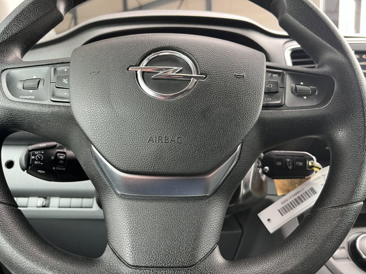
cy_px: 137
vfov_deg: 53.1
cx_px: 183
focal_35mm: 26
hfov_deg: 67.3
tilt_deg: -9.8
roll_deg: +0.5
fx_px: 275
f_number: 1.6
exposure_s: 1/81
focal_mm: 5.1
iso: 125
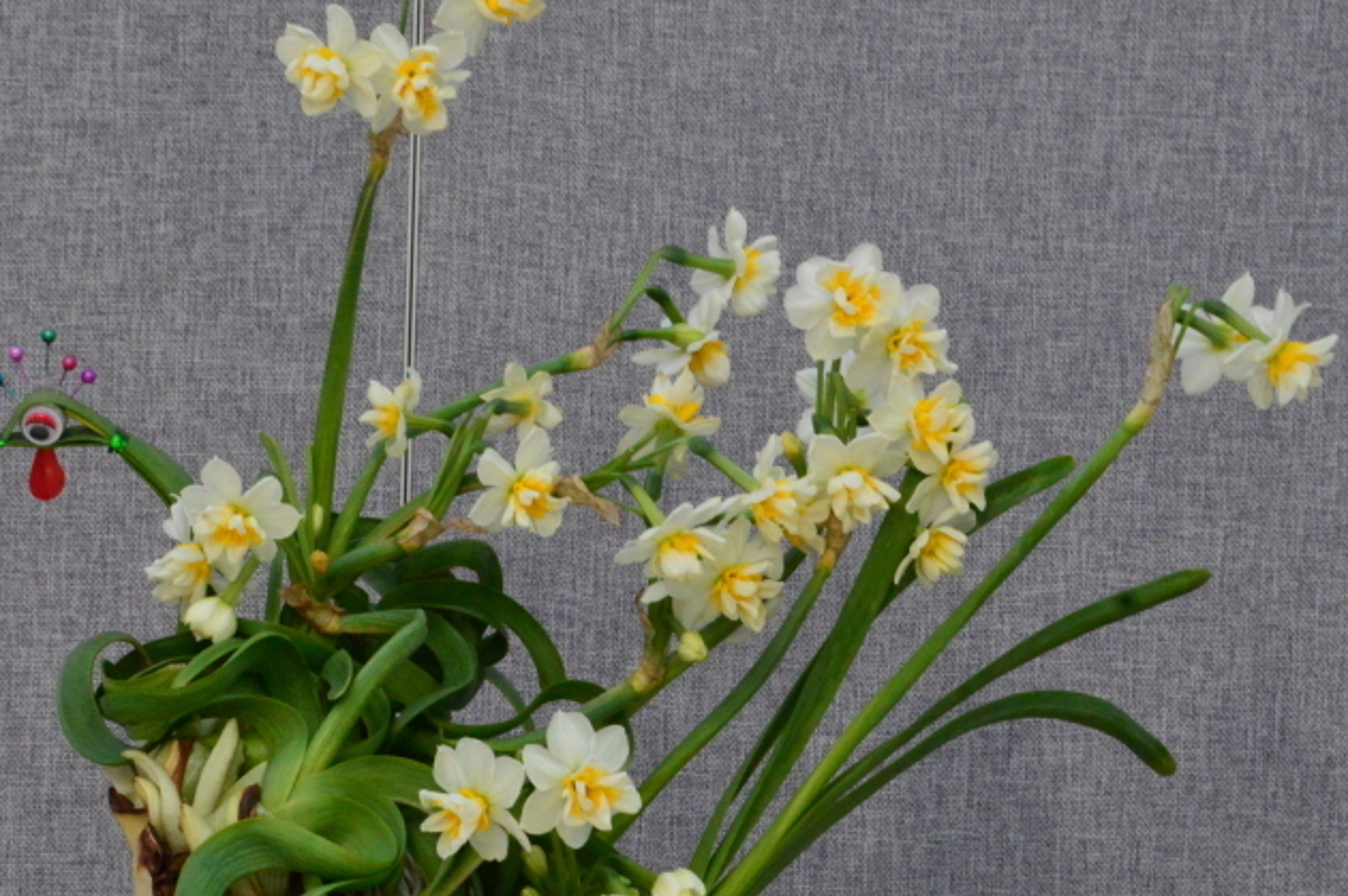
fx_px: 6840
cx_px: 537
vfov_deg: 7.5
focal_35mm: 183
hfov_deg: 11.3
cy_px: 461
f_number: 22
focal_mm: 75
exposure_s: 1/250
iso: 2800
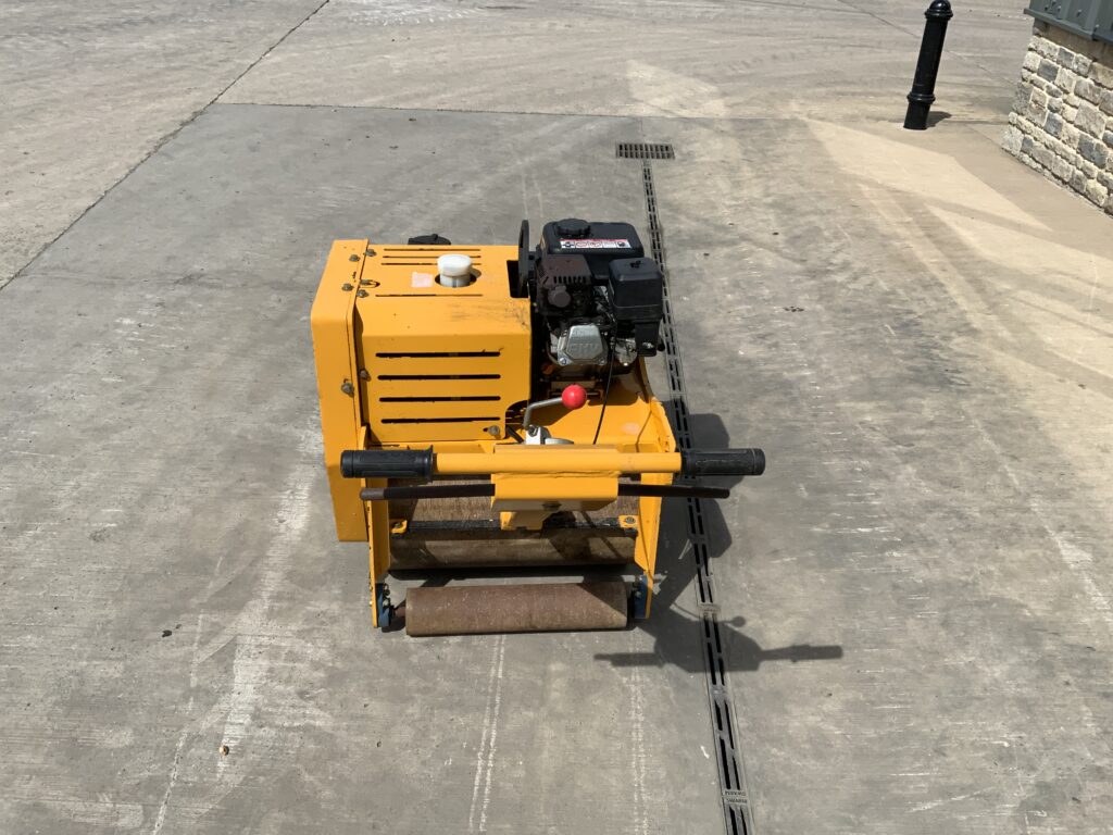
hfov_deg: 61.7
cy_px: 418
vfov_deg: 48.2
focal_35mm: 29
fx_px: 932
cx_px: 556
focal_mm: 3
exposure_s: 1/3125
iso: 20
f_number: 1.8
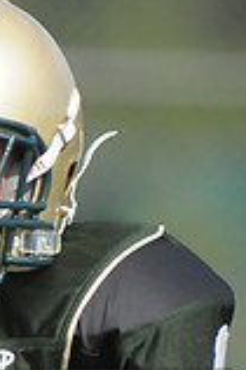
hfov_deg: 0.6
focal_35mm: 2203
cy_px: 480
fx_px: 22629
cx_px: -81
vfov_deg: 0.9
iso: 1600
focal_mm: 400
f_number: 4
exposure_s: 1/8000
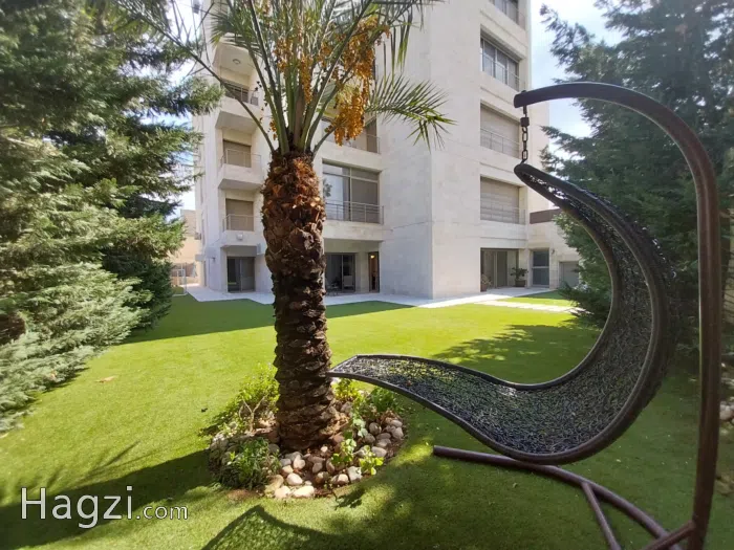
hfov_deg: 106.2
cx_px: 367
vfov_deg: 89.9
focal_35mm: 13
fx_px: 276
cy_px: 275
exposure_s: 1/387
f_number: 2.2
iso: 64
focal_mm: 1.3
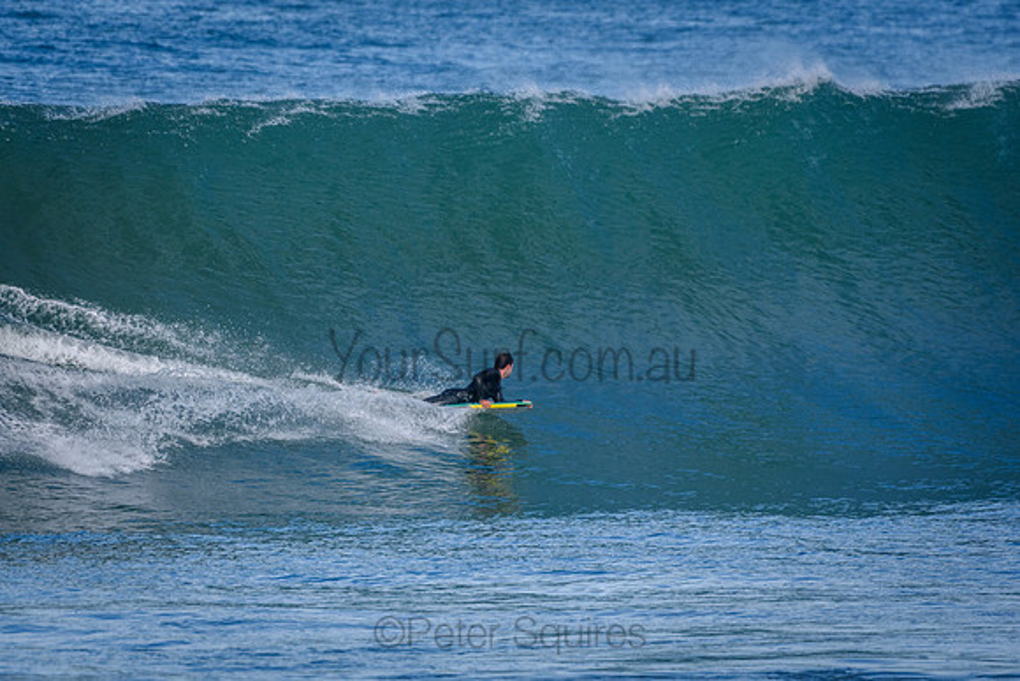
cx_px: 510
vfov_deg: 2.2
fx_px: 17428
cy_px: 340
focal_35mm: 615
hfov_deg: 3.4
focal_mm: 410
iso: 500
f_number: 5.6
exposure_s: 1/2000
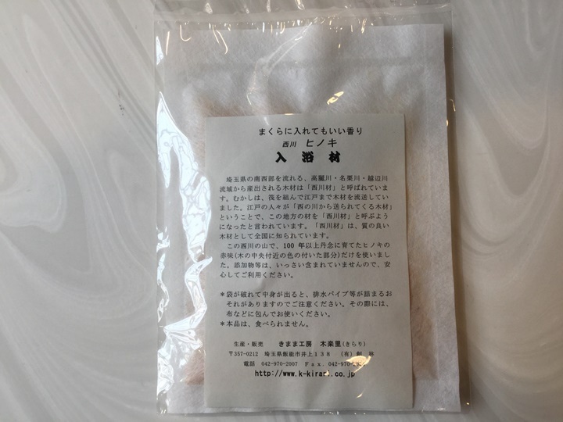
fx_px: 504
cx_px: 282
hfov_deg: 58.4
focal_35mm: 31
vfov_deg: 45.4
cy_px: 211
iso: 25
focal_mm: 3.3
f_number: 2.4
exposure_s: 1/50
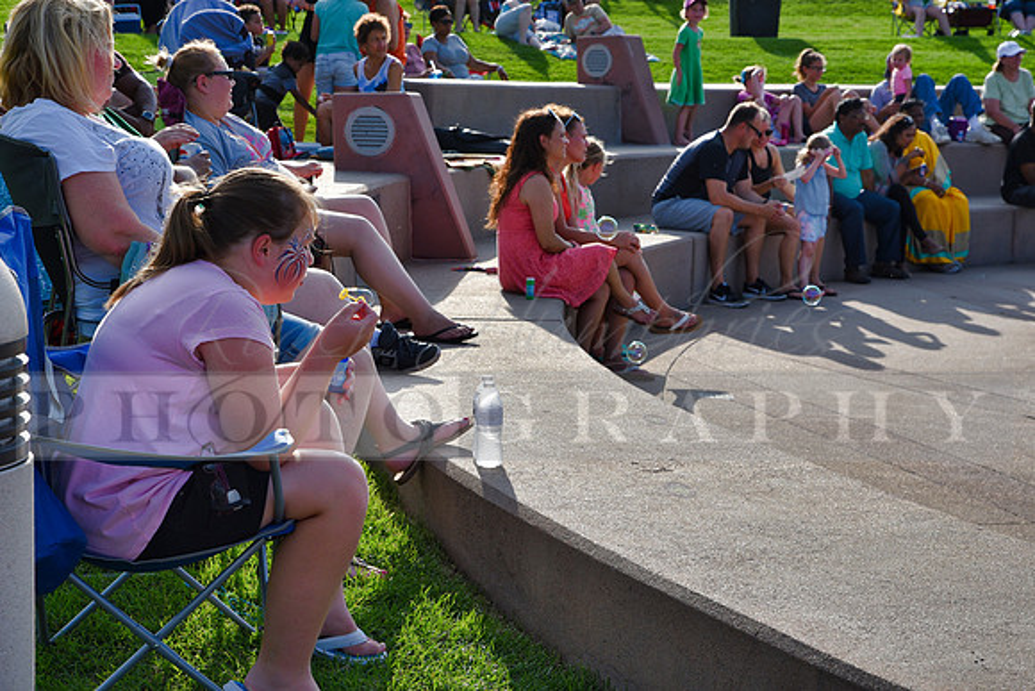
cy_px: 346
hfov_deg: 28.8
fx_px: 2013
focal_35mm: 70
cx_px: 518
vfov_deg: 19.5
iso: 200
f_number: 10
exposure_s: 1/400
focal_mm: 70
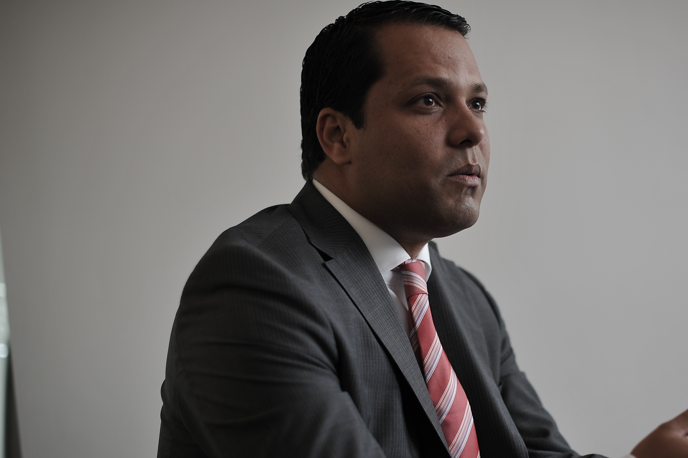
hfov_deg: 31.3
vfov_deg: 21.2
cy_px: 280
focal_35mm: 64
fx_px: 1222
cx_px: 432
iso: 500
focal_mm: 50
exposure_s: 1/400
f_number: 1.8
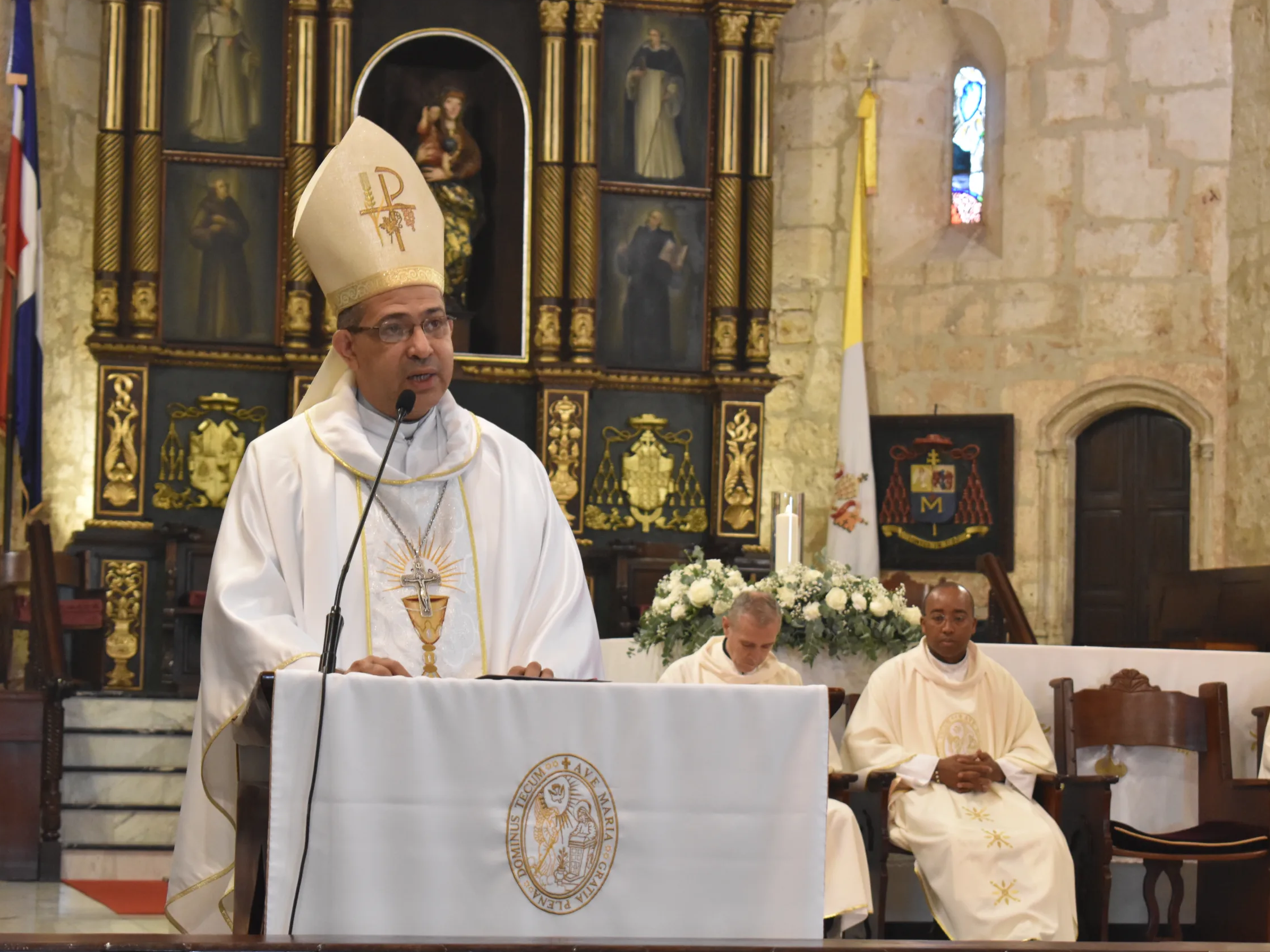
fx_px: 3322
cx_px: 694
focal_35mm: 91
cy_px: 480
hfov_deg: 21.6
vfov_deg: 16.3
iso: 2500
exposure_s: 1/80
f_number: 5.6
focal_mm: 55
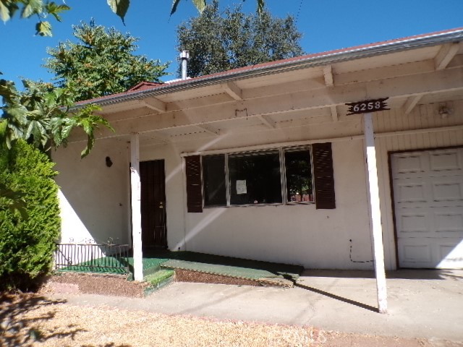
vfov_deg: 56.8
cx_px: 232
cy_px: 174
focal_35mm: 24
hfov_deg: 71.6
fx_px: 321
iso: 100
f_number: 4.4
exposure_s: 1/420
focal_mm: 4.3
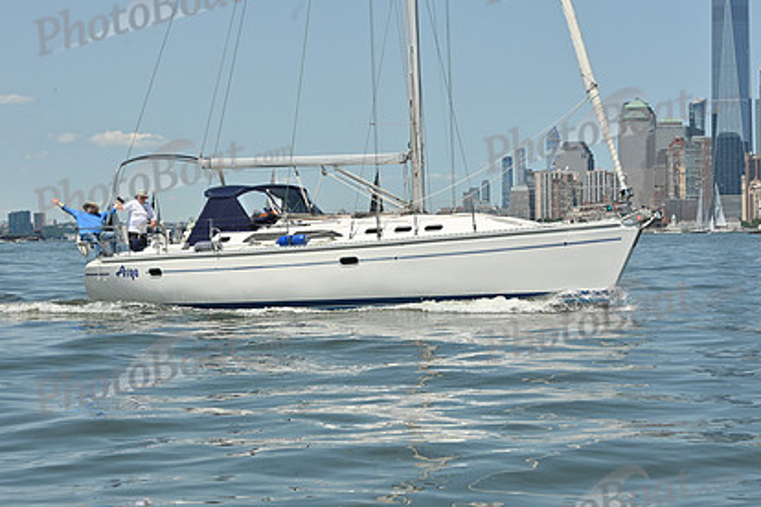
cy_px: 247
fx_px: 2367
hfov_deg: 18.3
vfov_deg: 12.2
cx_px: 390
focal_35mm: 112
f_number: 13
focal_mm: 80
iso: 320
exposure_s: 1/1000
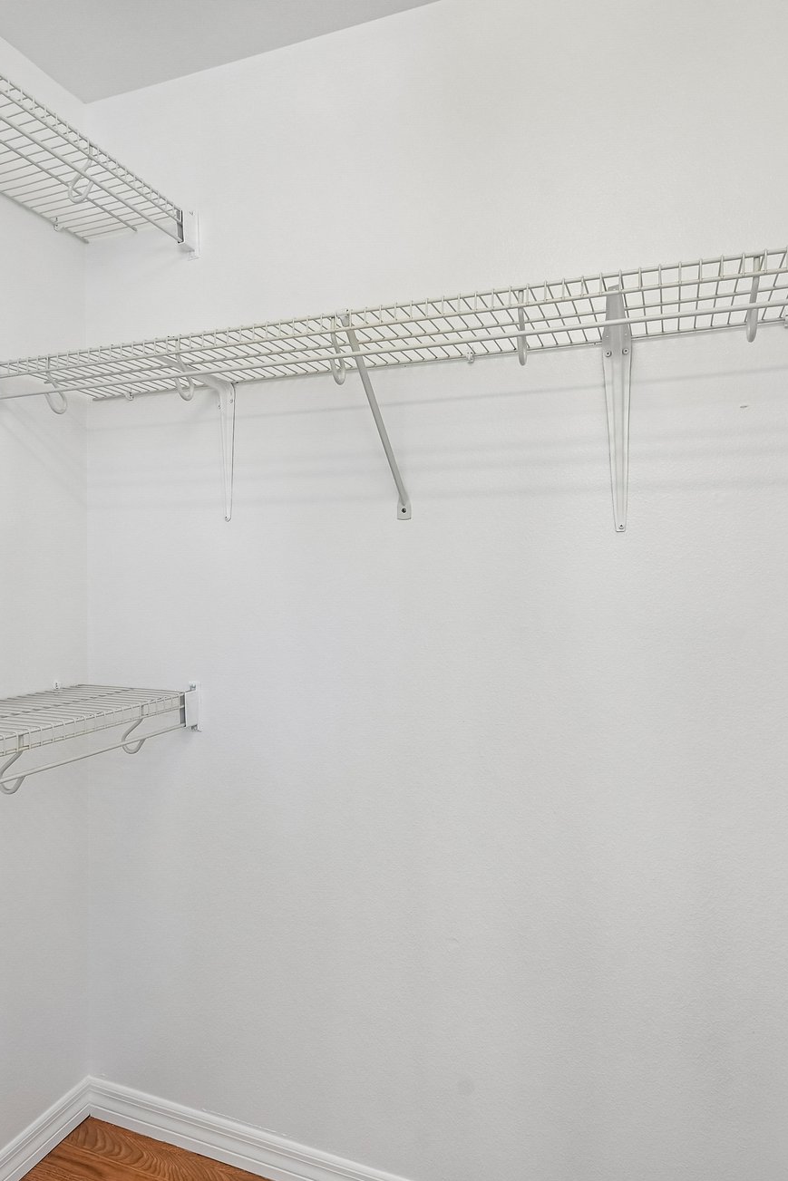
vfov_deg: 78.5
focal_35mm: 22
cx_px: 355
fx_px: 722
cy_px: 568
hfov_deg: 57.1
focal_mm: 14
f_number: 8
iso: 400
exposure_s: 1/50
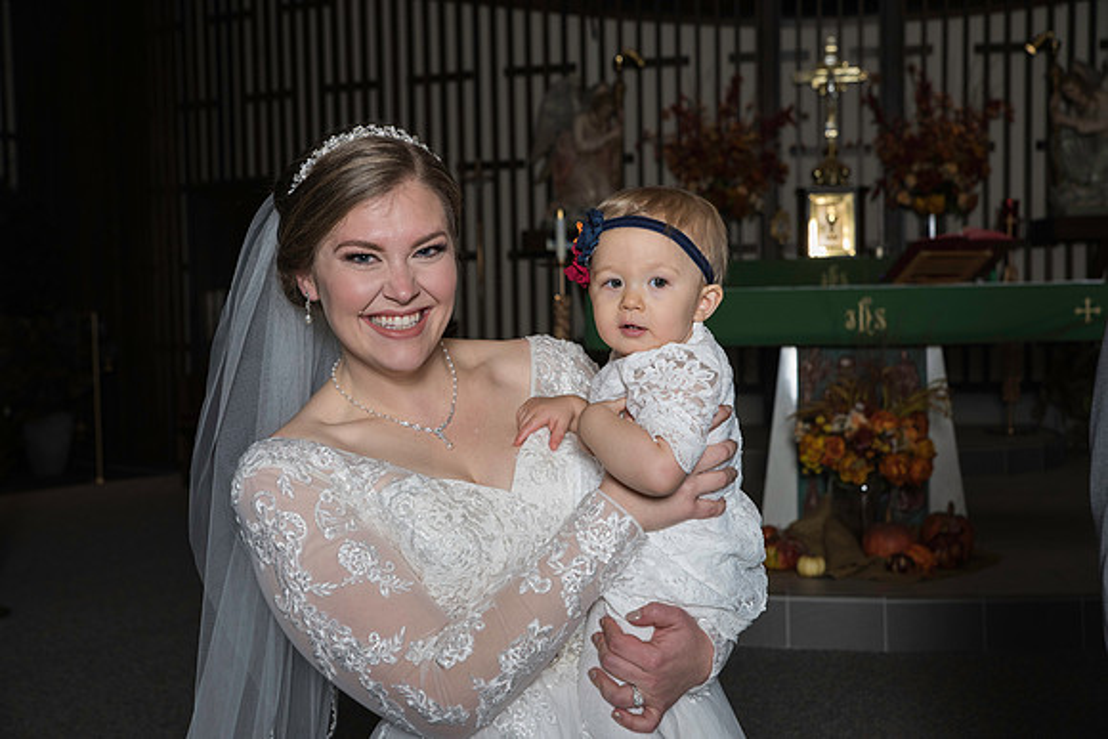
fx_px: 1724
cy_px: 370
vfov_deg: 24.2
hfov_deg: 35.6
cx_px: 554
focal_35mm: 56
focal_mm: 56
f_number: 6.3
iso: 500
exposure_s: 1/160
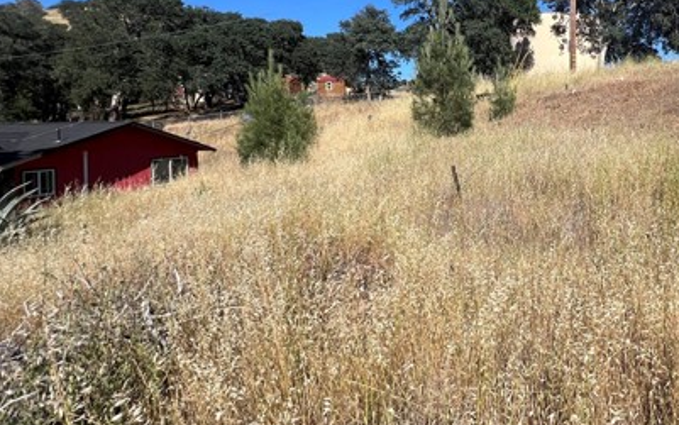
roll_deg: +0.7
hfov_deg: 74.4
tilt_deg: -1.6
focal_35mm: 22
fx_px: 407
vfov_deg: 53.5
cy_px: 127
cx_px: 503
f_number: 1.8
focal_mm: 1.57
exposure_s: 1/2137
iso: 32
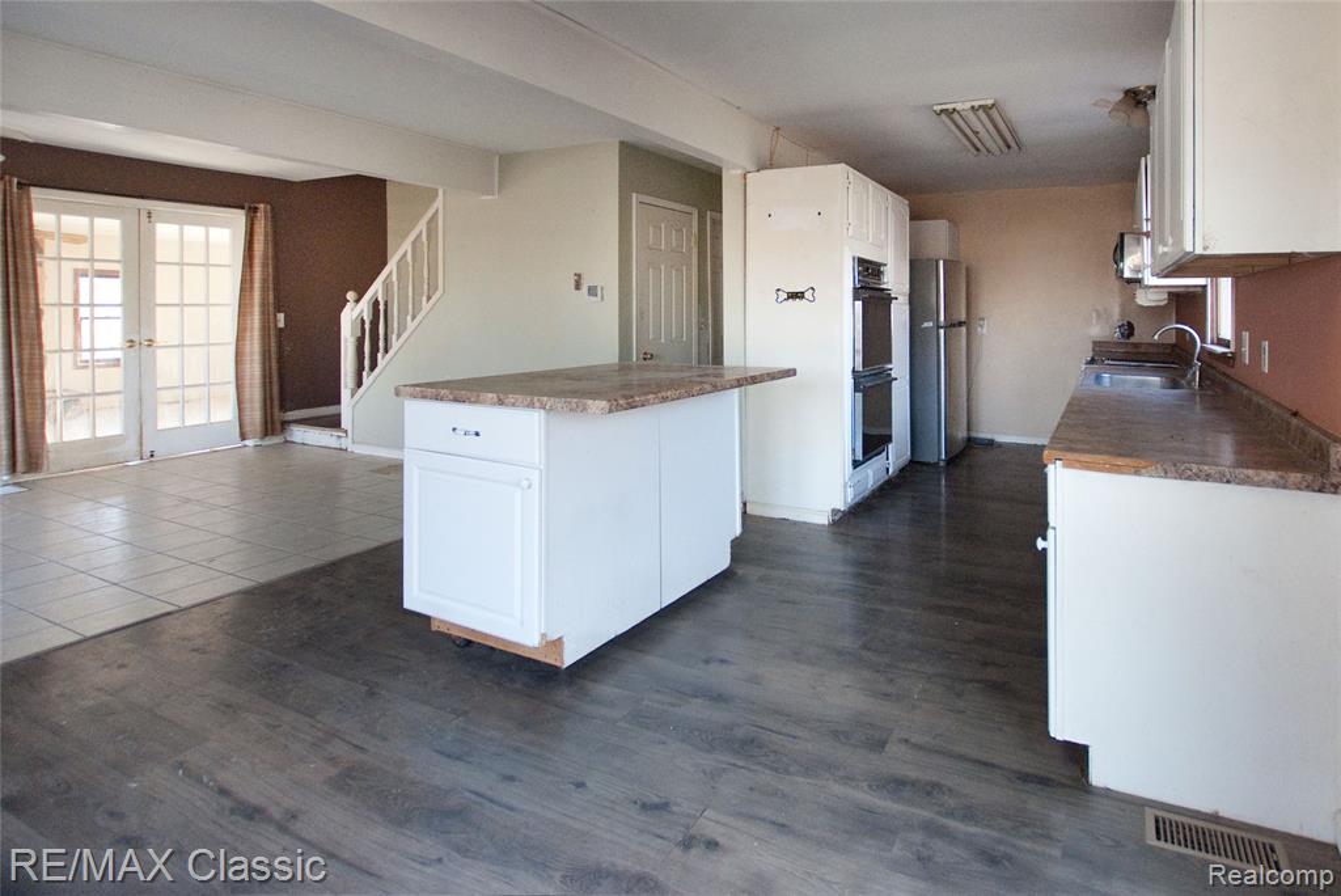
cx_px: 670
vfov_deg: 77.4
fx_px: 559
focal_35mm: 15
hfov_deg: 100.4
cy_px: 448
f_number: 3.5
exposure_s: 1/160
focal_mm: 10
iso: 1250
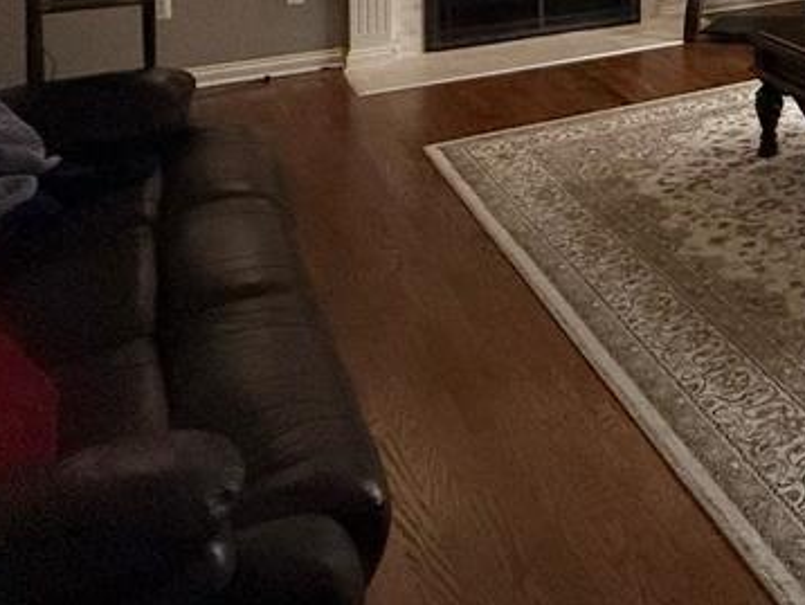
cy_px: -146
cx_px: 1052
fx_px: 931
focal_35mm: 40
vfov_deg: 30.0
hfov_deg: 33.6
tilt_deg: -2.6
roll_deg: -1.5
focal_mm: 2.22
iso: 250
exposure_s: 1/120
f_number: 2.2
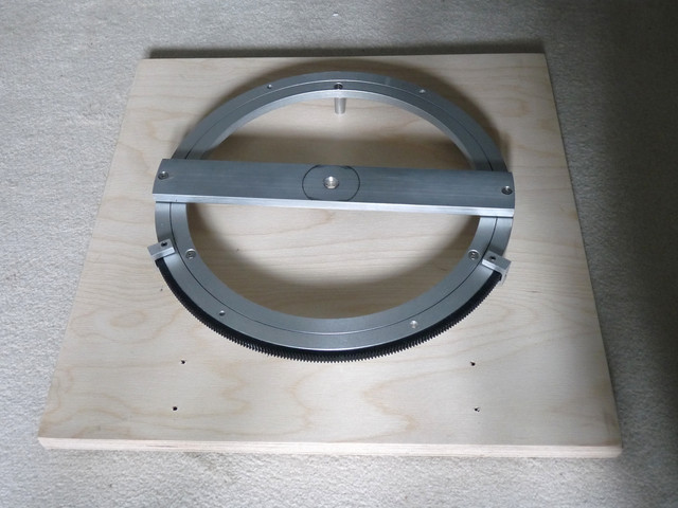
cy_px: 254
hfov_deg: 52.6
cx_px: 339
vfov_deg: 40.7
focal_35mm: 35
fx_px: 686
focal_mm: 6.2
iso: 200
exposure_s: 1/5
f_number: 3
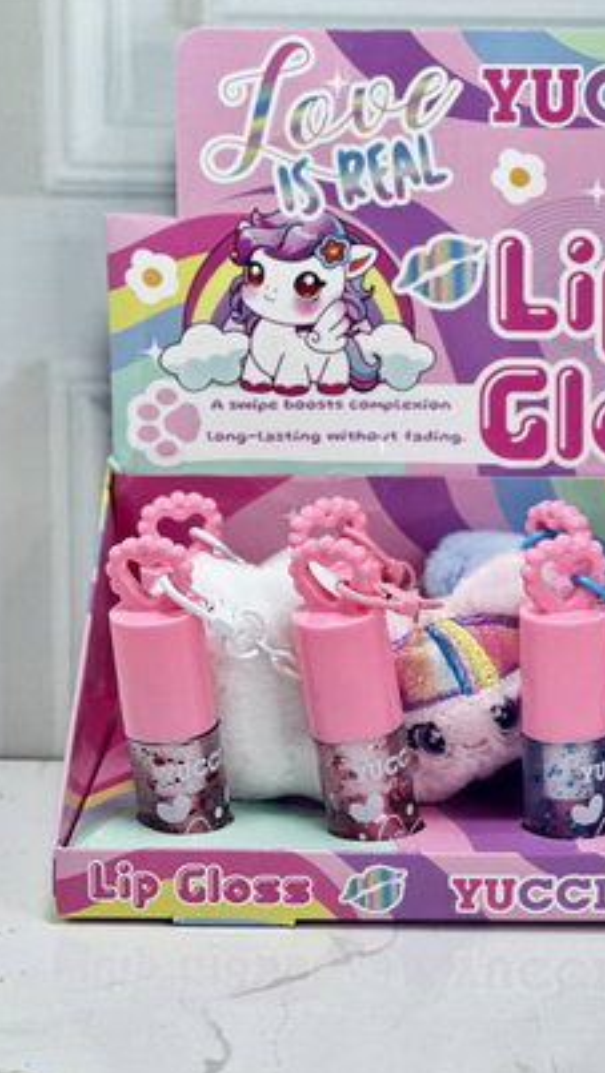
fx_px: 3162
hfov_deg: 10.9
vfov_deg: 19.3
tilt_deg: -11.9
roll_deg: -1.1
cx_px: 469
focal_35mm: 111
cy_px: 606
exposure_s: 1/100
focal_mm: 9
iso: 200
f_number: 2.8
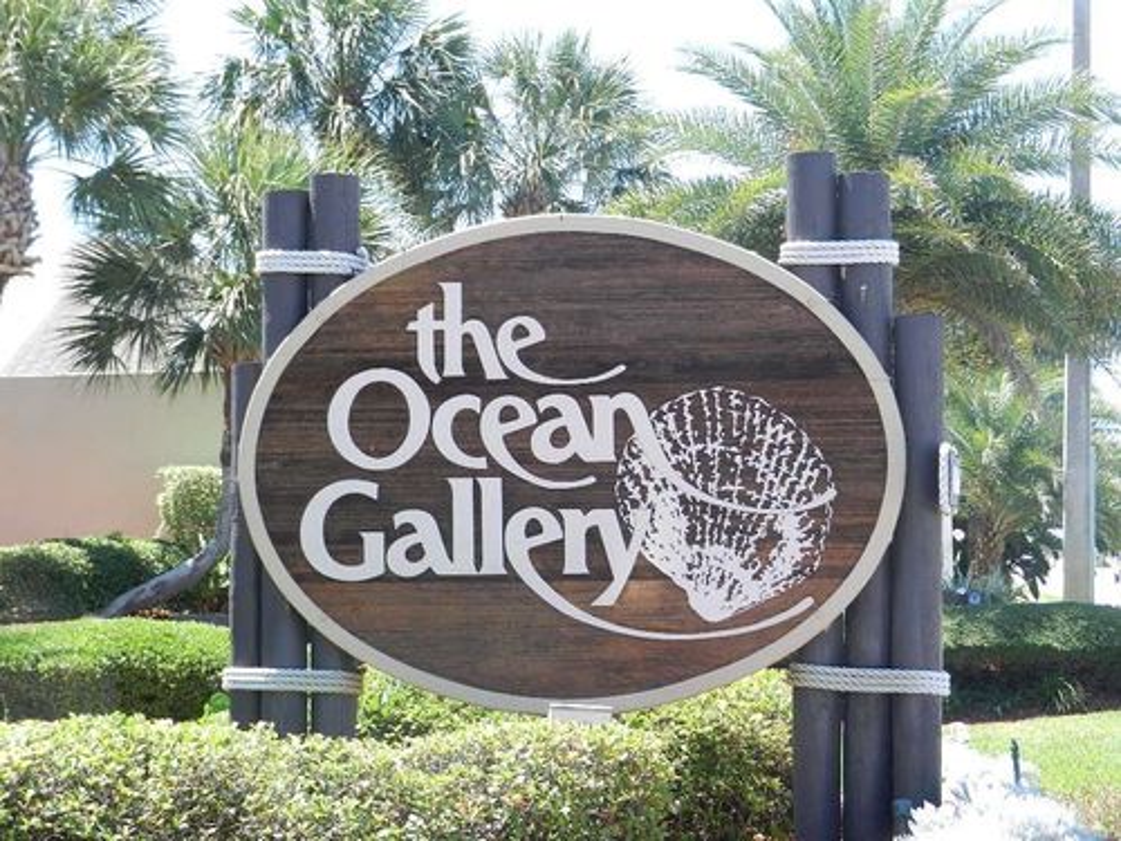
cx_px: 560
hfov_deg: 28.6
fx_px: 2202
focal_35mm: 68
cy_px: 420
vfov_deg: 21.6
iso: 160
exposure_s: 1/200
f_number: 4.6
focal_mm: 12.3
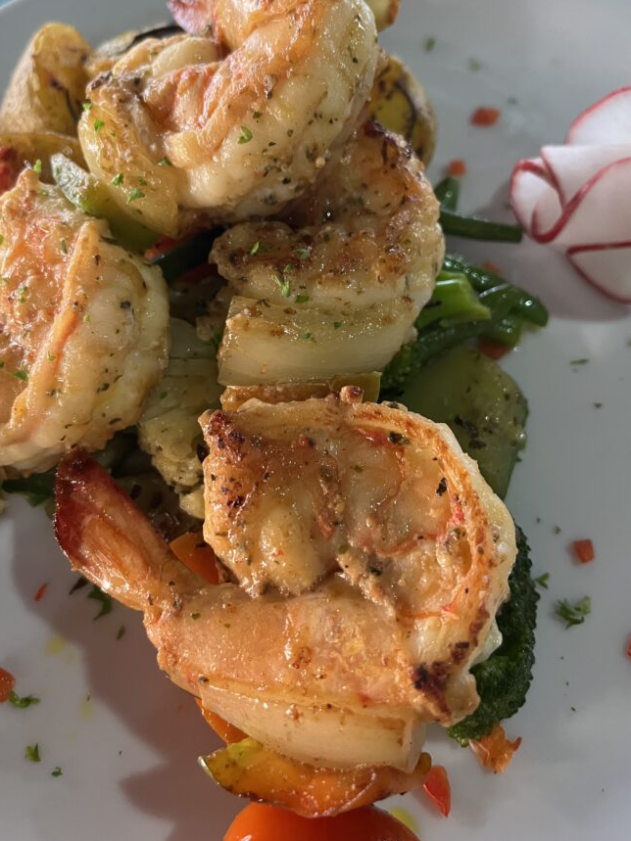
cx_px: 319
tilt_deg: -59.7
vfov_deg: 58.0
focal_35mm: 31
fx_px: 754
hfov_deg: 45.4
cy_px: 350
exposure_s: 1/60
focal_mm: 5.1
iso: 400
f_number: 1.6
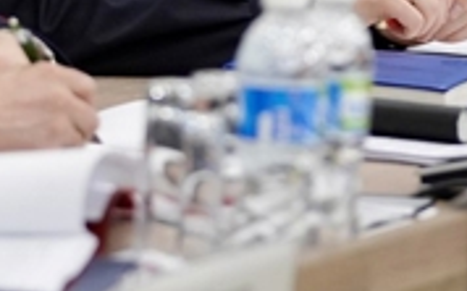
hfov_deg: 4.1
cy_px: -45
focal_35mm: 519
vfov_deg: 2.5
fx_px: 6601
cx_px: 302
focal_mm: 121
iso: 1600
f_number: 2.8
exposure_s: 1/160
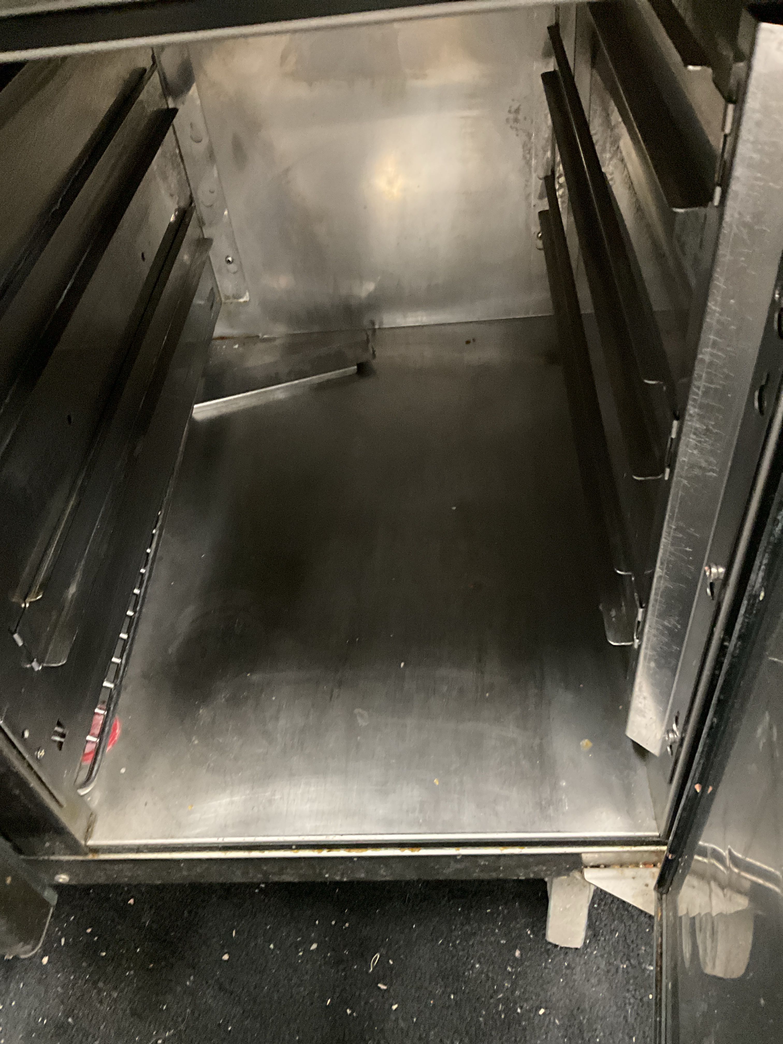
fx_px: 875
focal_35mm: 29
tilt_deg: -46.0
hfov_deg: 48.2
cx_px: 392
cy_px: 522
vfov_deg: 61.7
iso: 640
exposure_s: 1/28
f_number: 1.8
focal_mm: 3
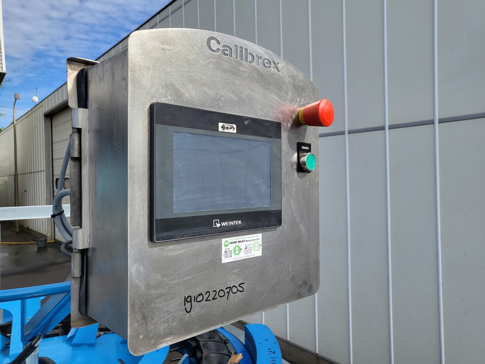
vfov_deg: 53.1
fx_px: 364
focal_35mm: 26
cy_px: 182
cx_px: 242
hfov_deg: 67.3
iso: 50
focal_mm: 4.25
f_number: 1.8
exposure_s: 1/1732
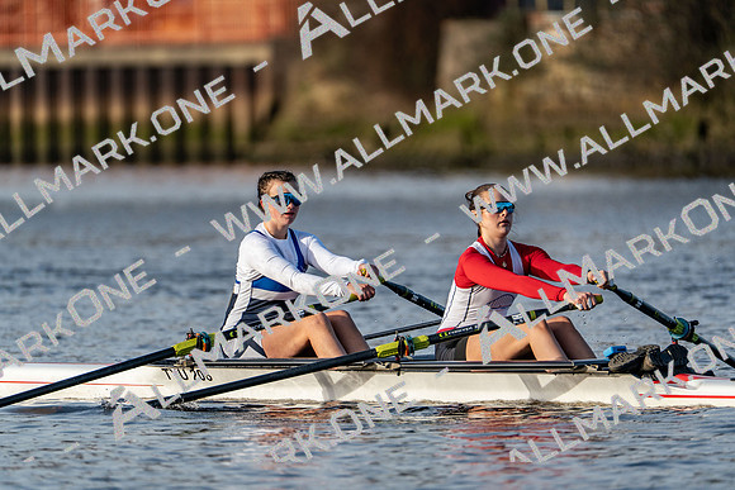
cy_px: 245
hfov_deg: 3.4
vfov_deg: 2.3
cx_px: 368
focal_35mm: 600
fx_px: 12252
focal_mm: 600
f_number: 6.3
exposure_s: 1/2000
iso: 640
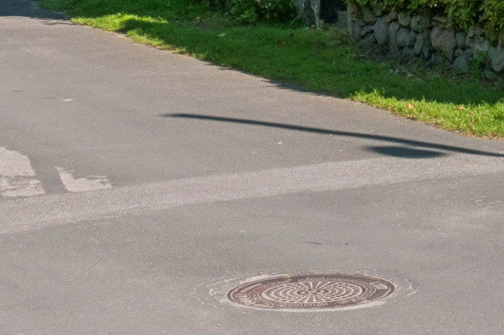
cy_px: -226
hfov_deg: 13.6
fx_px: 1959
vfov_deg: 9.4
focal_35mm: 140
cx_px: 798
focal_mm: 22
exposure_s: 1/500
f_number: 10
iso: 200
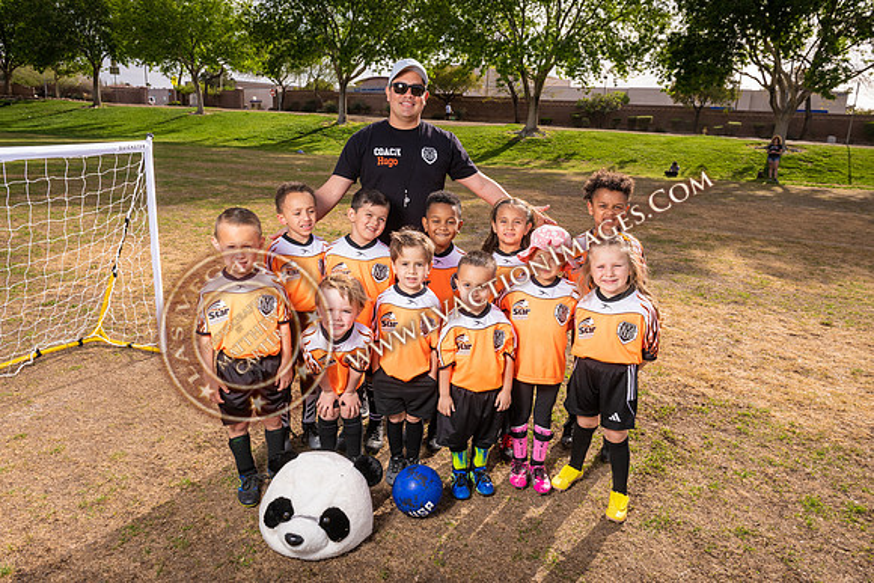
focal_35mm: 24
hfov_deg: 73.7
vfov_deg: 53.2
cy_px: 292
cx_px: 437
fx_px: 583
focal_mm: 24
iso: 160
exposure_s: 1/250
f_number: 8
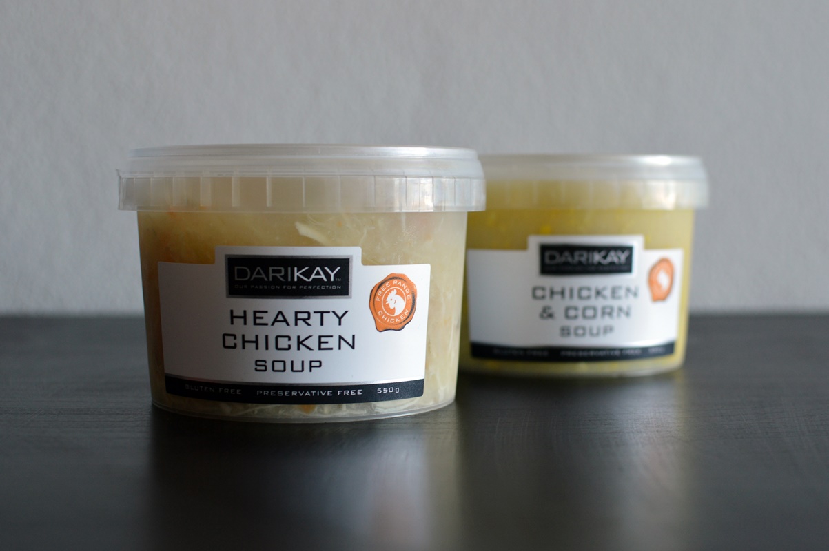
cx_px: 414
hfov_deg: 37.9
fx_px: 1208
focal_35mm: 52
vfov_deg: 25.7
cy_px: 276
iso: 400
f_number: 4
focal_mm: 35
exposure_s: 1/50
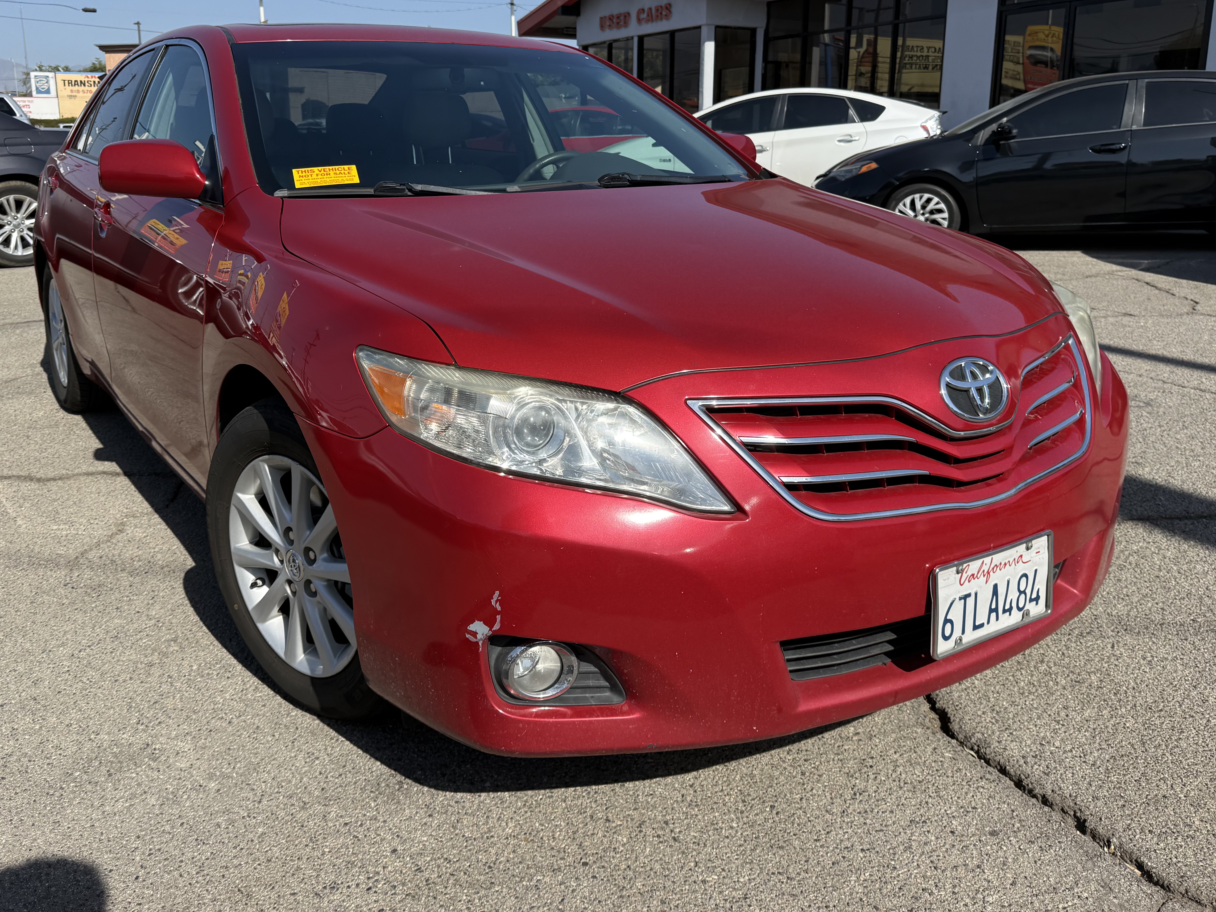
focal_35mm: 30
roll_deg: +0.7
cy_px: 379
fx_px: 1054
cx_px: 557
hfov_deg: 59.9
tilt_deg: -12.6
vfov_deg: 46.6
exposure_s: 1/5319
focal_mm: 6.76
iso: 100
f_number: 1.78
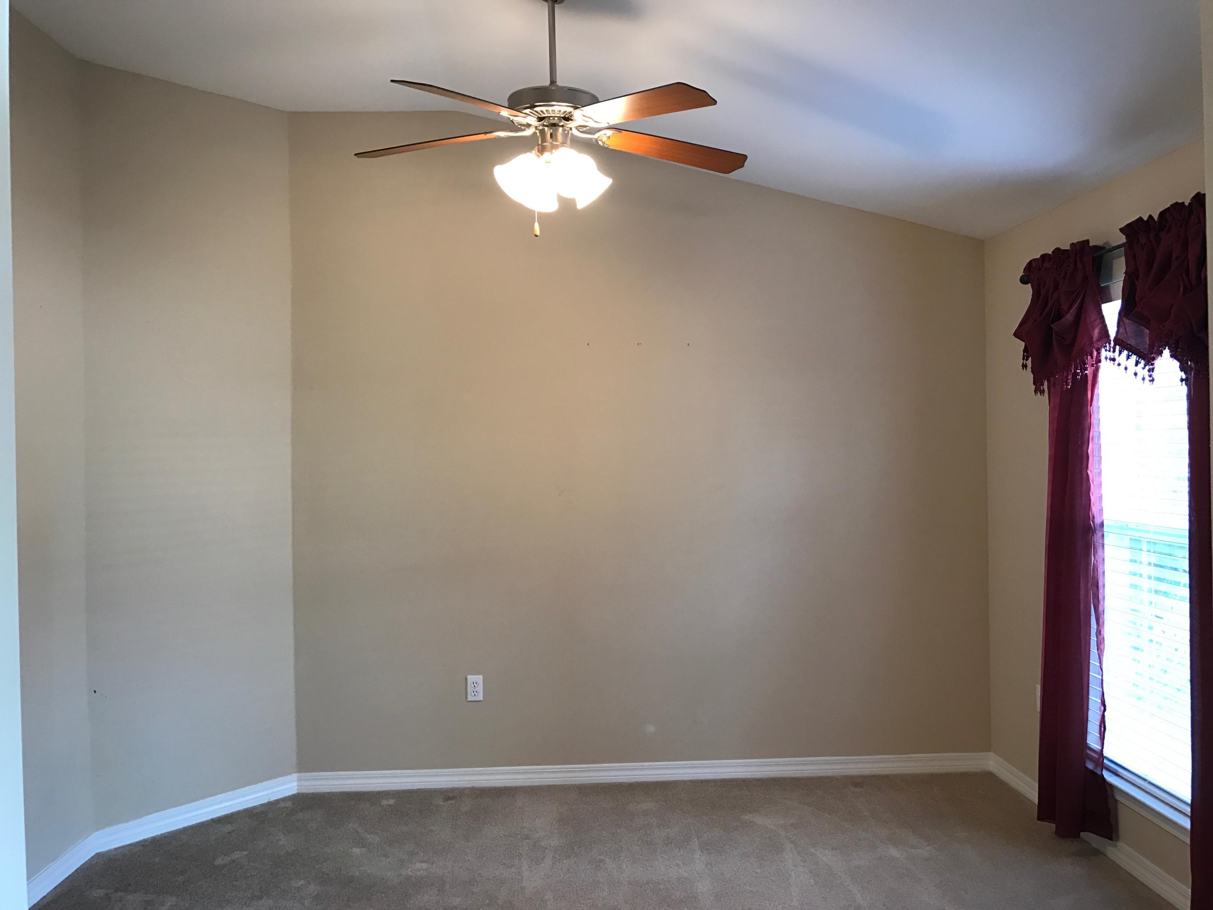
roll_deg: +0.5
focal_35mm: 28
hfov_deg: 63.4
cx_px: 606
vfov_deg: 49.7
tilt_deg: +0.2
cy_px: 455
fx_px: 981
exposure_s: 1/20
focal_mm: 3.99
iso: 40
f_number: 1.8
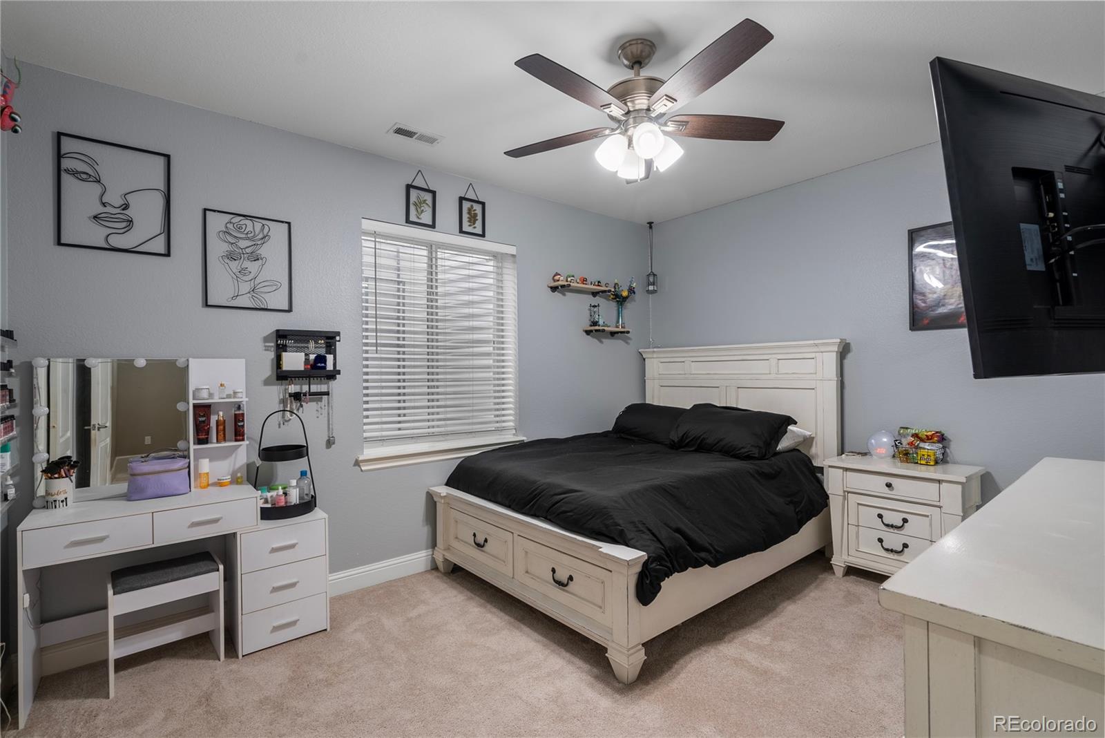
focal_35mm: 16
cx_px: 552
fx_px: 491
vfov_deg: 73.8
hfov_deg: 96.7
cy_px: 369
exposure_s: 2
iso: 100
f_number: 8
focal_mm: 16
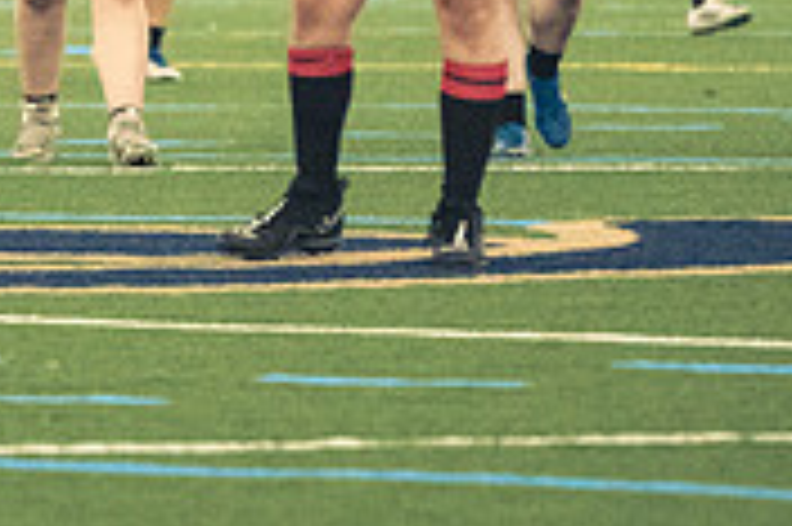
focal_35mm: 987
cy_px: -319
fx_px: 21693
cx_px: 81
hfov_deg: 2.1
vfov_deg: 1.4
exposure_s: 1/500
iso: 12800
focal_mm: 200
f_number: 2.8
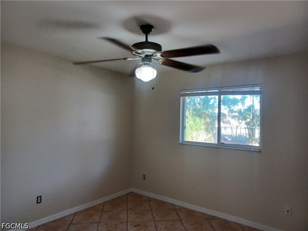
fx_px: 222
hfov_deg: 69.4
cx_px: 154
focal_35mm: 25
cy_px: 116
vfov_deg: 54.9
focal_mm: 4.6
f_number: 1.8
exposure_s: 1/60
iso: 250
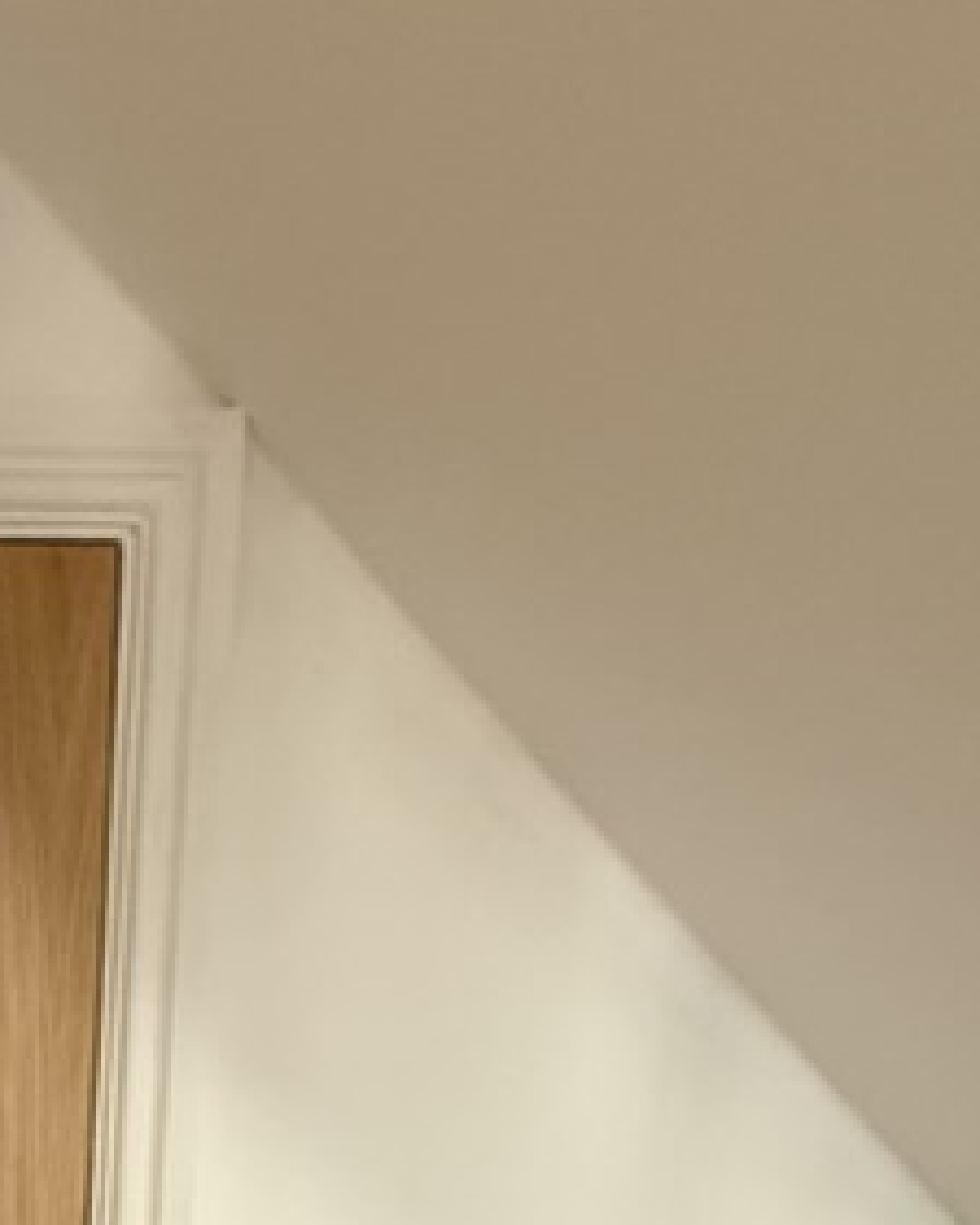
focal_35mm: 50
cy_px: 1654
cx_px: -271
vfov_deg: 29.1
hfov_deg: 26.1
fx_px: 1813
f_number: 2.2
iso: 800
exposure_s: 1/60
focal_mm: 2.22
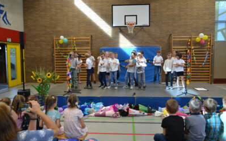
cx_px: 113
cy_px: 70
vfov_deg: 40.6
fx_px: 191
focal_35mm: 31
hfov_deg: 61.2
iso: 400
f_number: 4
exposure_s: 1/60
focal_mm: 20
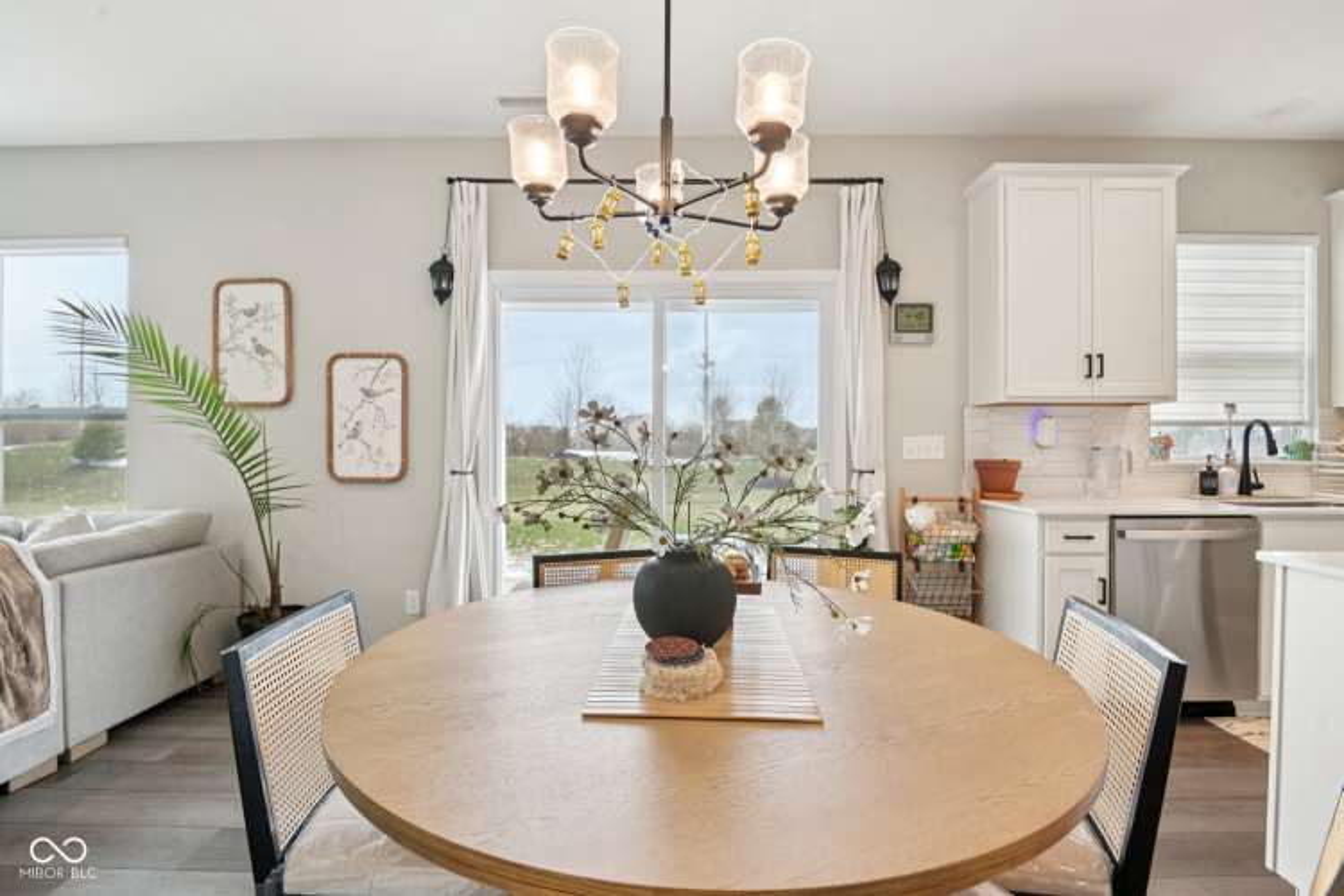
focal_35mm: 16
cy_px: 448
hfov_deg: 96.7
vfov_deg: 73.7
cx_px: 672
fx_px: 597
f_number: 8
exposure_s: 1/20
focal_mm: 16
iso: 100
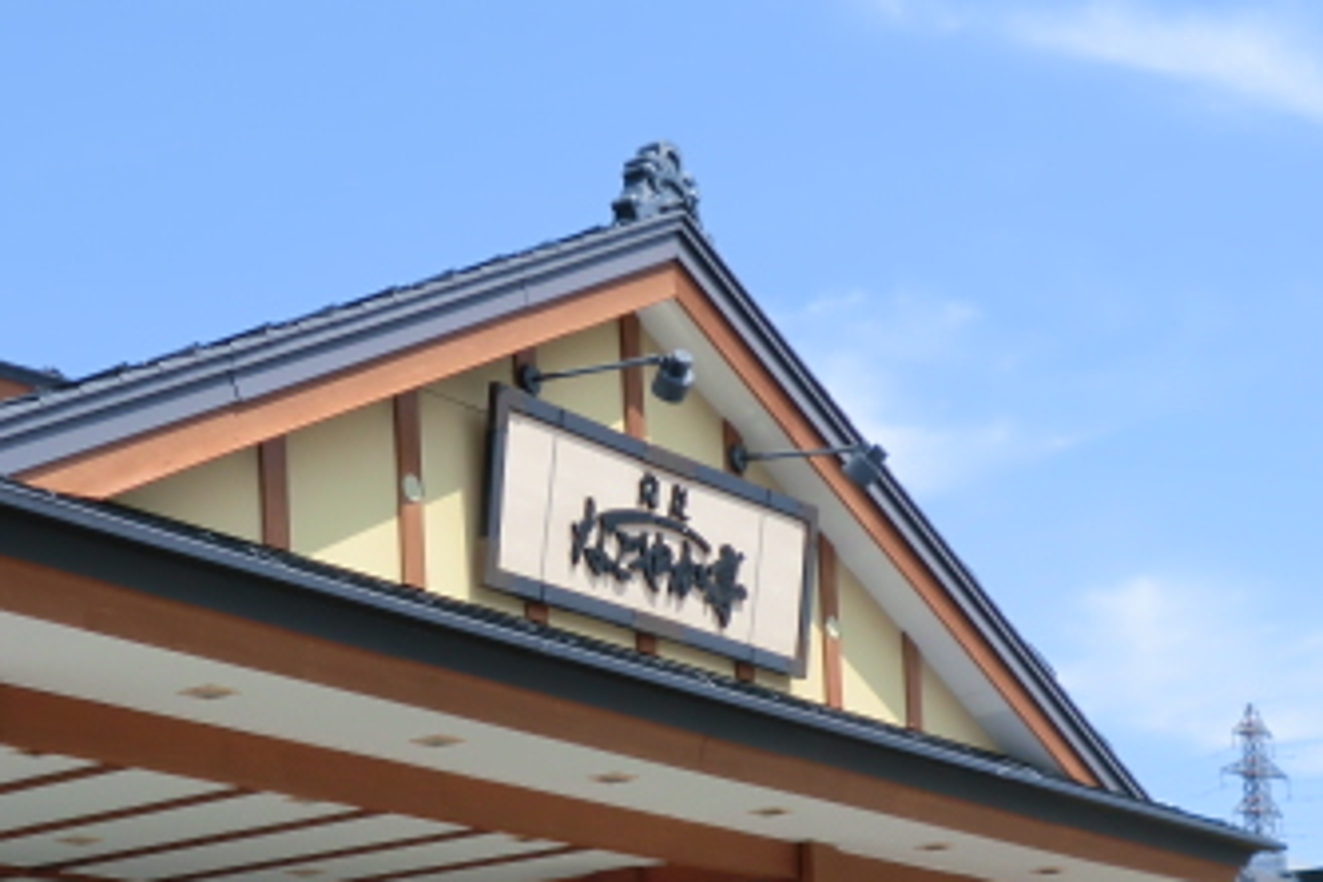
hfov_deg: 26.4
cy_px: 930
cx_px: 358
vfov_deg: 17.4
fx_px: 2793
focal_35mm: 76
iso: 50
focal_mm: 6.9
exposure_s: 1/500
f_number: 3.9
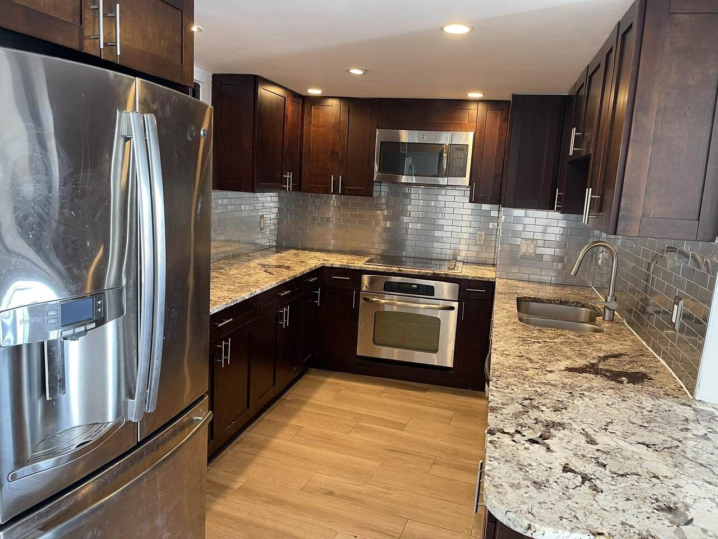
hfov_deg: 69.4
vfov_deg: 54.9
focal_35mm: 25
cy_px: 270
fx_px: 519
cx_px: 359
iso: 200
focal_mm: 5.1
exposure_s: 1/60
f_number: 1.6
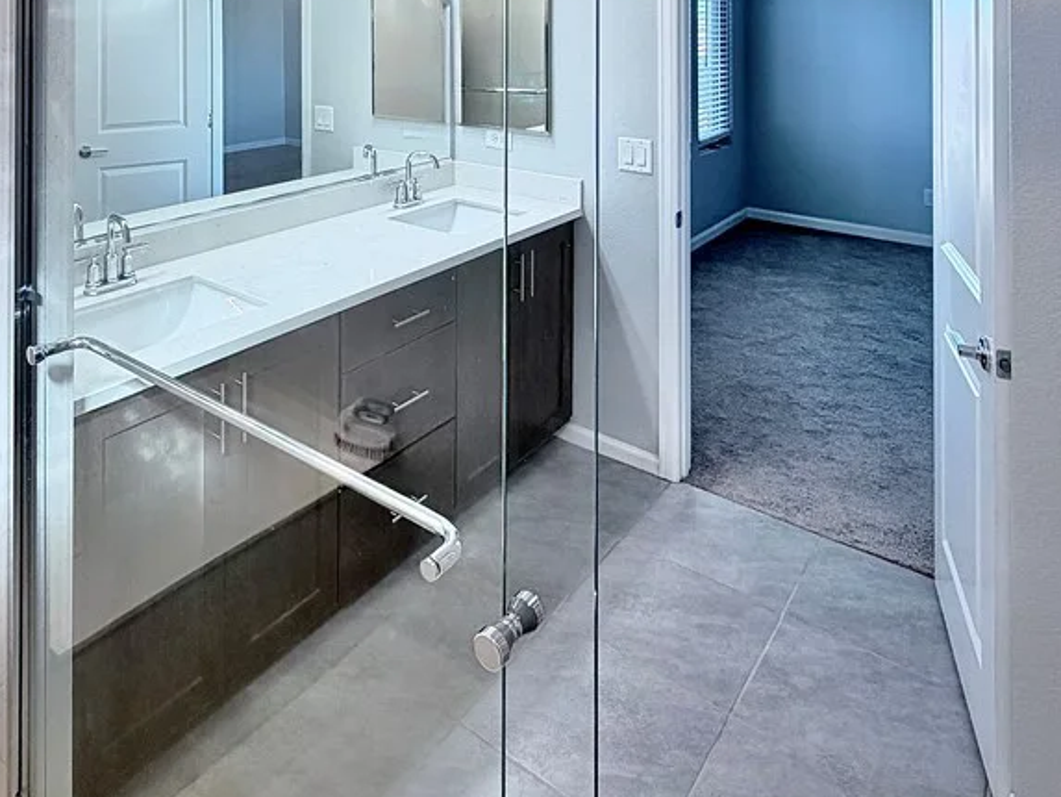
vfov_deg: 50.3
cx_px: 333
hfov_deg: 67.0
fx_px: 766
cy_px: 120
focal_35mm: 25
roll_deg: +1.8
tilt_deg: -5.2
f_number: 2.2
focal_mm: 2.22
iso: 125
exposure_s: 1/120
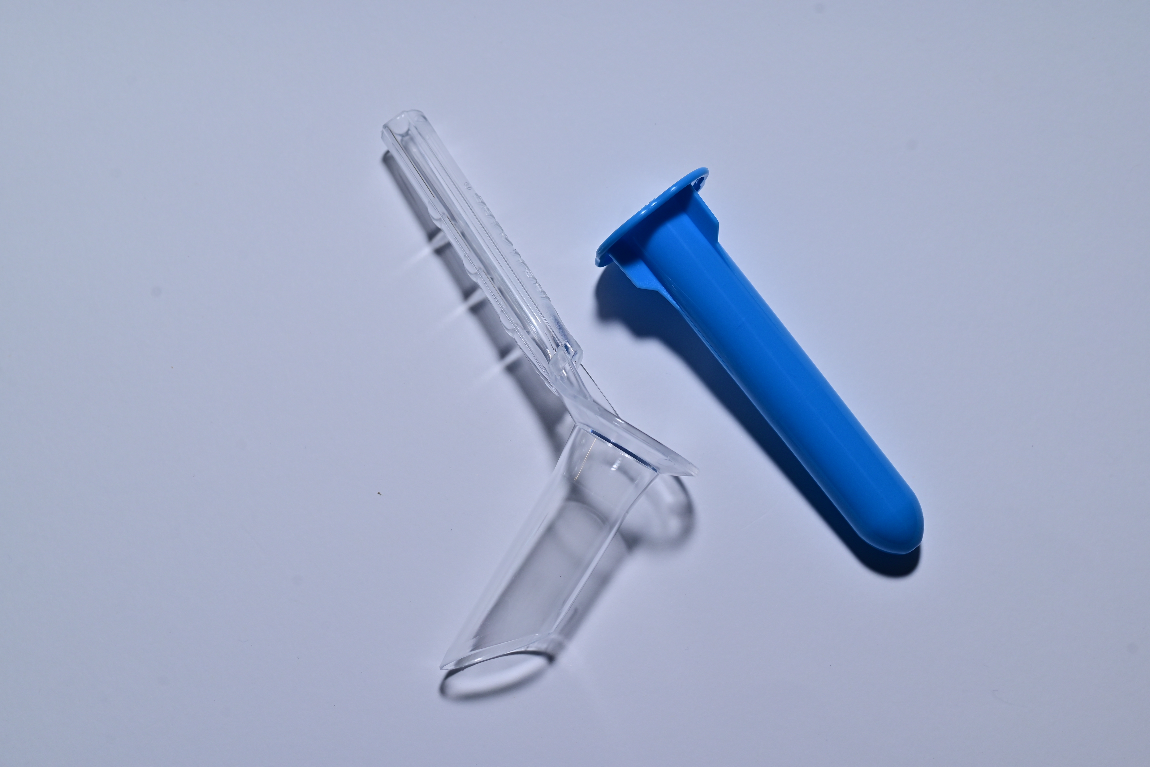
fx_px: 1598
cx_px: 575
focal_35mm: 50
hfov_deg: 39.6
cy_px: 384
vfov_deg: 27.0
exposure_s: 1/125
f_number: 8
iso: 100
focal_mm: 50
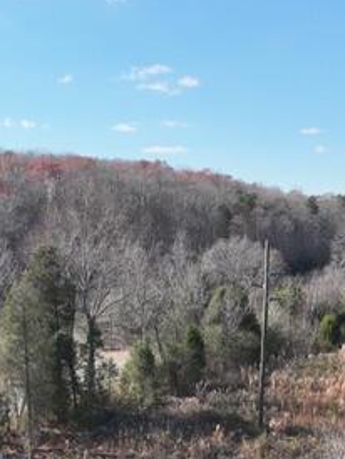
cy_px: 369
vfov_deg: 33.3
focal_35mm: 56
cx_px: 186
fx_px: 743
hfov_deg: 26.1
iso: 290
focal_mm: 12.29
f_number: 2.8
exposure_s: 1/240
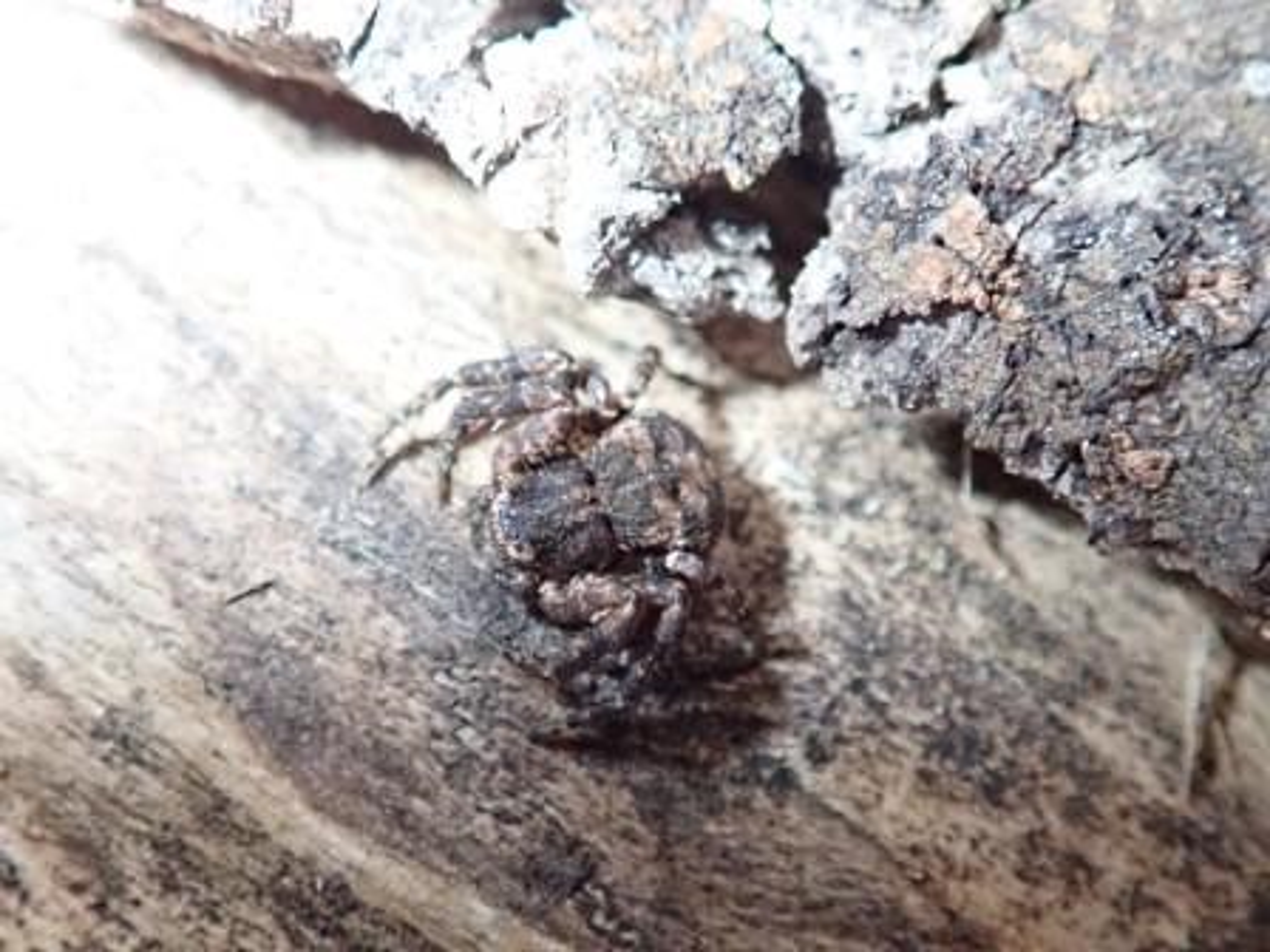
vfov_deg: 46.8
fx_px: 1101
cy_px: 476
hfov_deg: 60.0
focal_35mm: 30
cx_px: 635
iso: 800
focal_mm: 5.5
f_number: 6.3
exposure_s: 1/30
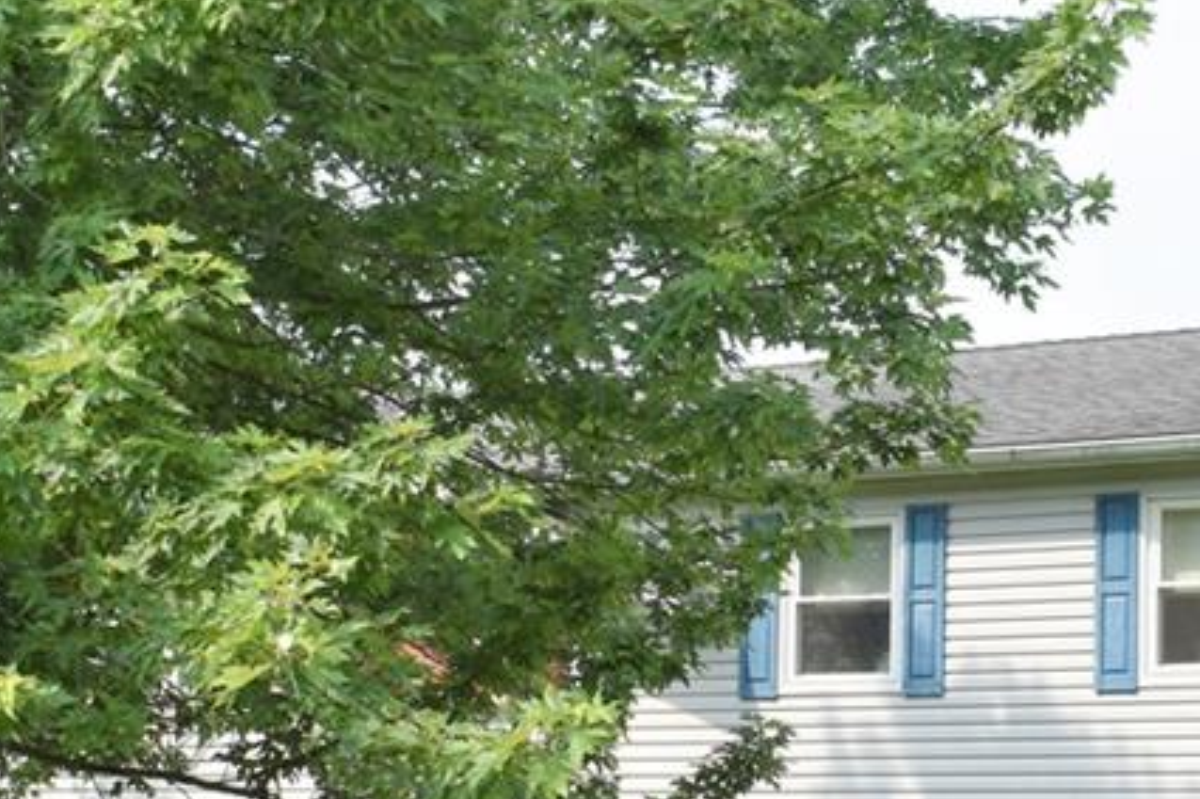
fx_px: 3132
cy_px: 711
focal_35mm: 94
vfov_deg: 14.4
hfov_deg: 21.7
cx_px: 661
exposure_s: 1/250
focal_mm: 26
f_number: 8
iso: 125
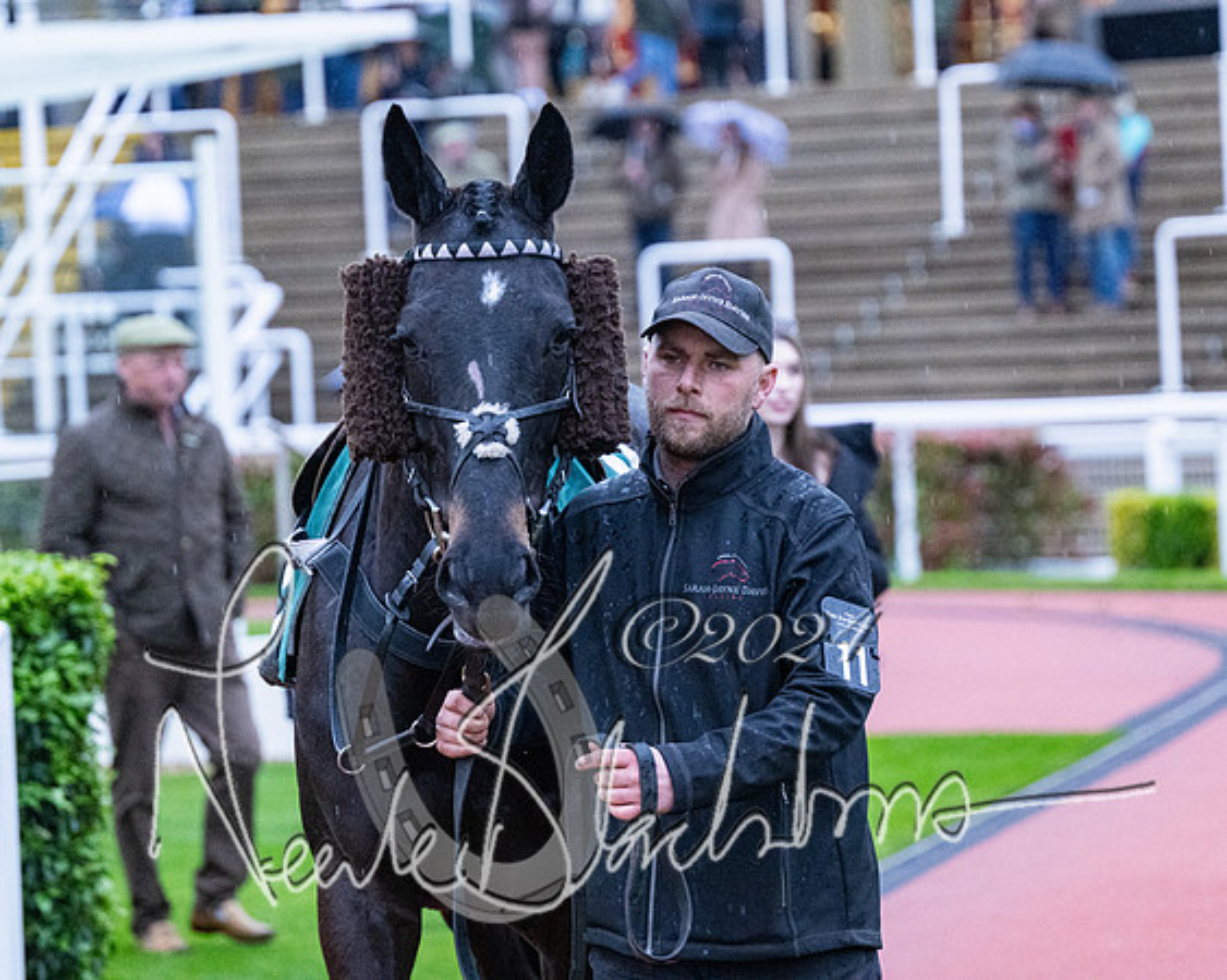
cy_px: 401
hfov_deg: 10.7
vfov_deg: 8.6
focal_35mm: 180
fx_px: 6523
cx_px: 742
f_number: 4
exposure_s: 1/500
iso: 3200
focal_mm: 135
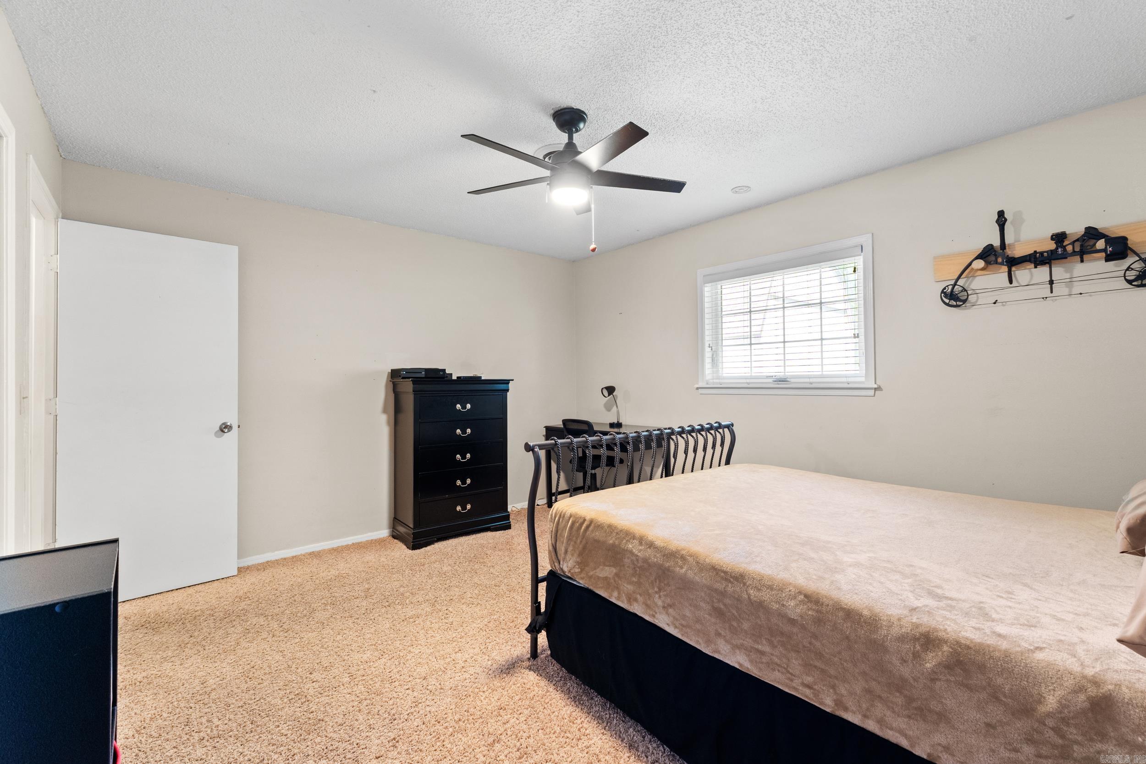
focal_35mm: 15
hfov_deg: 100.4
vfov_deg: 77.3
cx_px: 573
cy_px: 382
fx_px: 477
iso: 400
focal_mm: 10
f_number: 7.1
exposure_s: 1/1.25
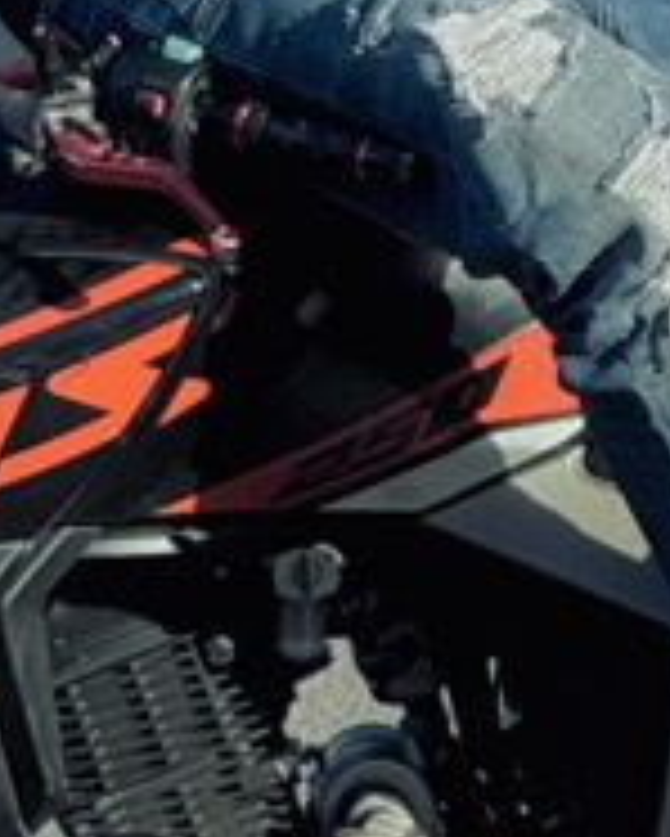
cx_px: 486
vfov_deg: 3.0
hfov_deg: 2.4
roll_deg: +1.8
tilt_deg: -0.6
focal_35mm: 646
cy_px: -351
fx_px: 15999
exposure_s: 1/767
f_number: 2.8
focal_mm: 15.66
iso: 50
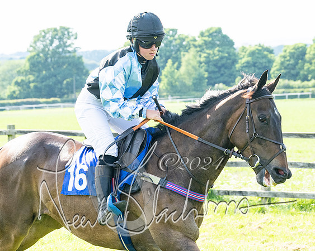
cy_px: 117
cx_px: 196
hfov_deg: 10.3
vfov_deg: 8.3
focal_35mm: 187
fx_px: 1741
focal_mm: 70
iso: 400
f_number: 5
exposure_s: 1/1250
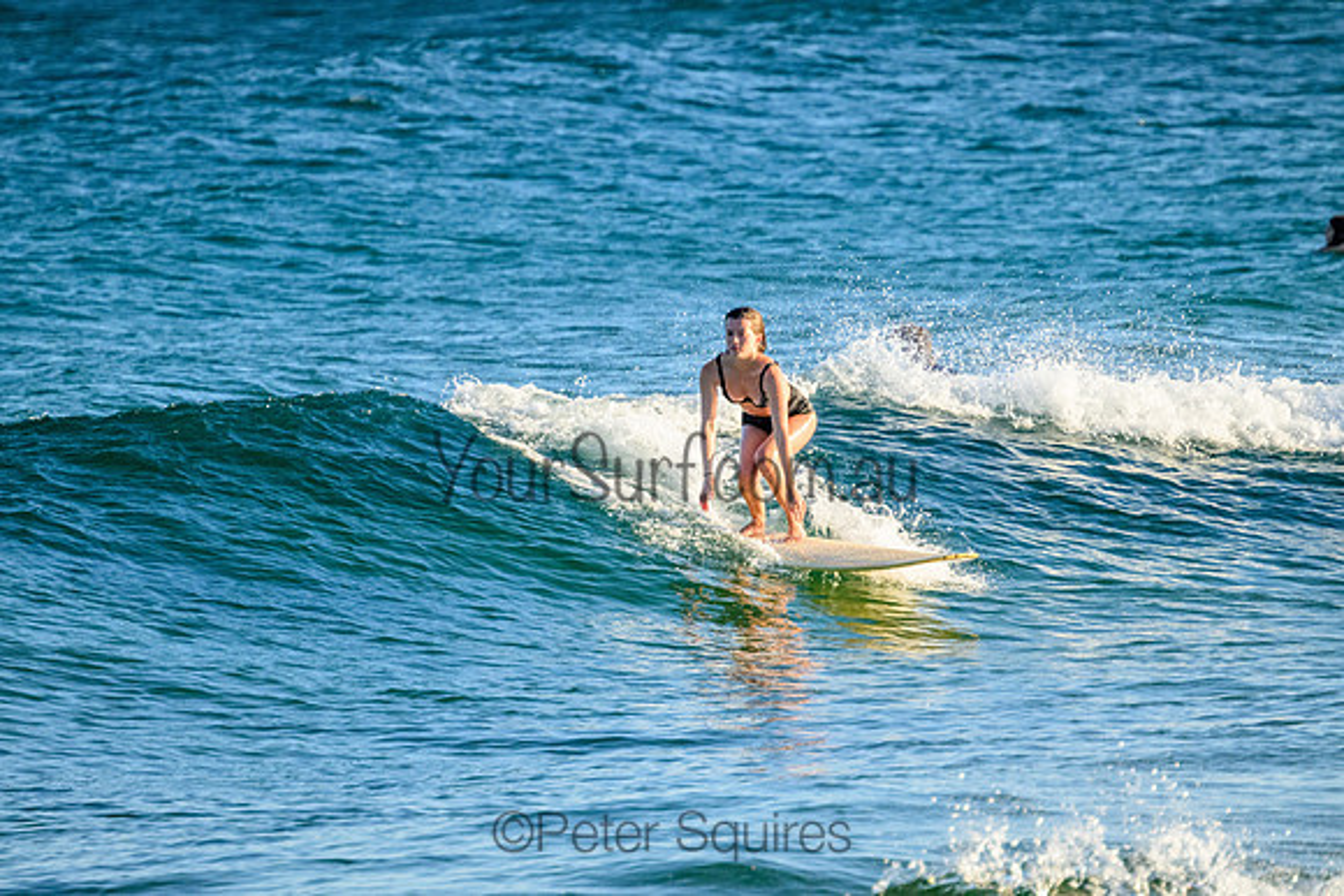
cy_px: 448
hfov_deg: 2.6
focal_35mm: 800
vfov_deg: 1.7
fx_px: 29872
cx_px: 672
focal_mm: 800
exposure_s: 1/2000
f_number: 11
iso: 3200
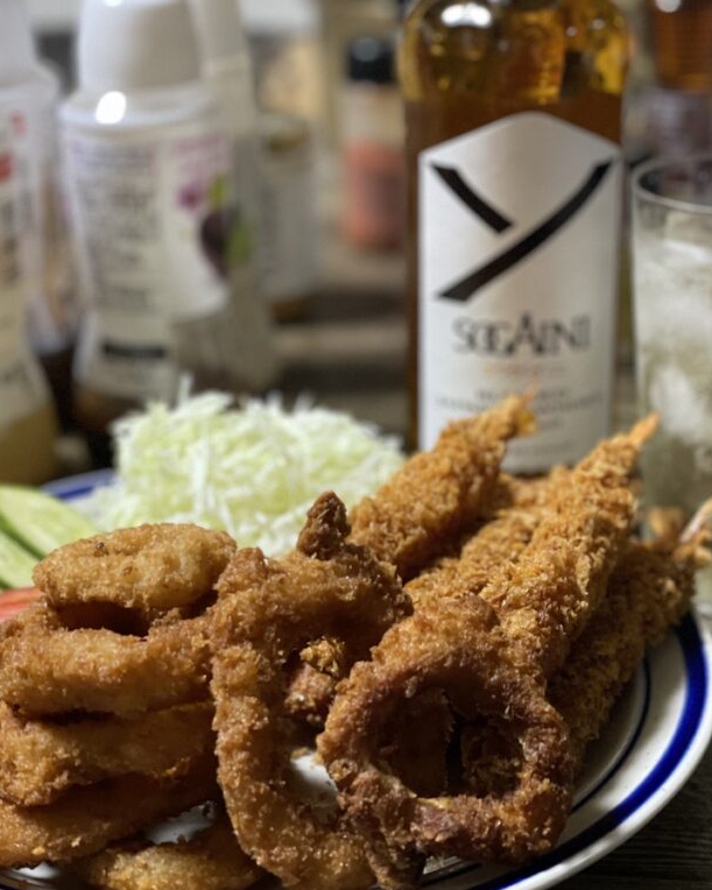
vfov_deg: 27.9
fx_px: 1792
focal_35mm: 68
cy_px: 445
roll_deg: +1.1
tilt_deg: -22.5
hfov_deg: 22.5
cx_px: 385
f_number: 2
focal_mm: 6
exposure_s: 1/30
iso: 400
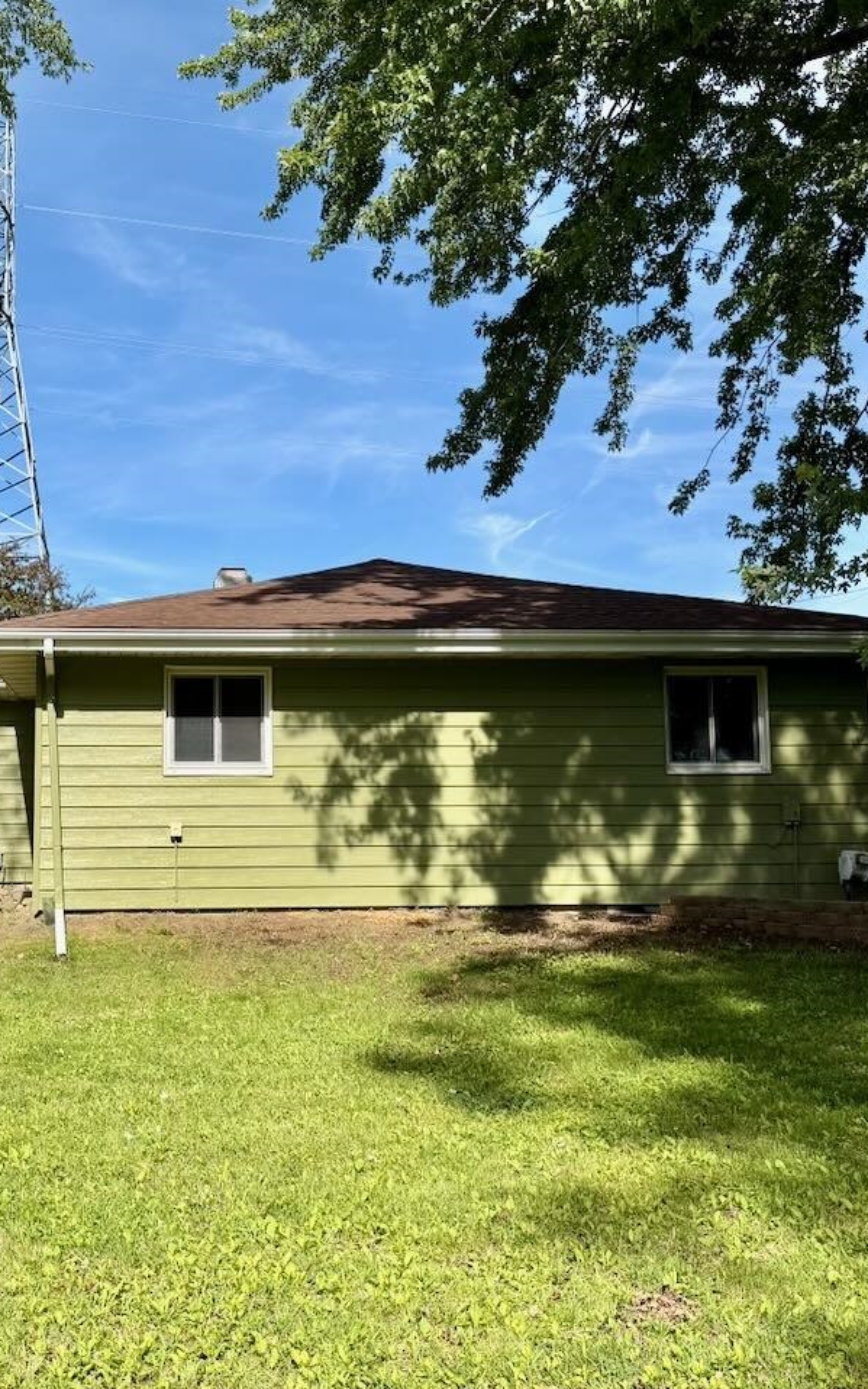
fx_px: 1286
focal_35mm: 34
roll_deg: +0.9
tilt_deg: +4.5
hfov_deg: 36.5
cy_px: 694
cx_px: 235
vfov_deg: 56.7
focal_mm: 6.76
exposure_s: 1/3584
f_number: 1.78
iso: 80
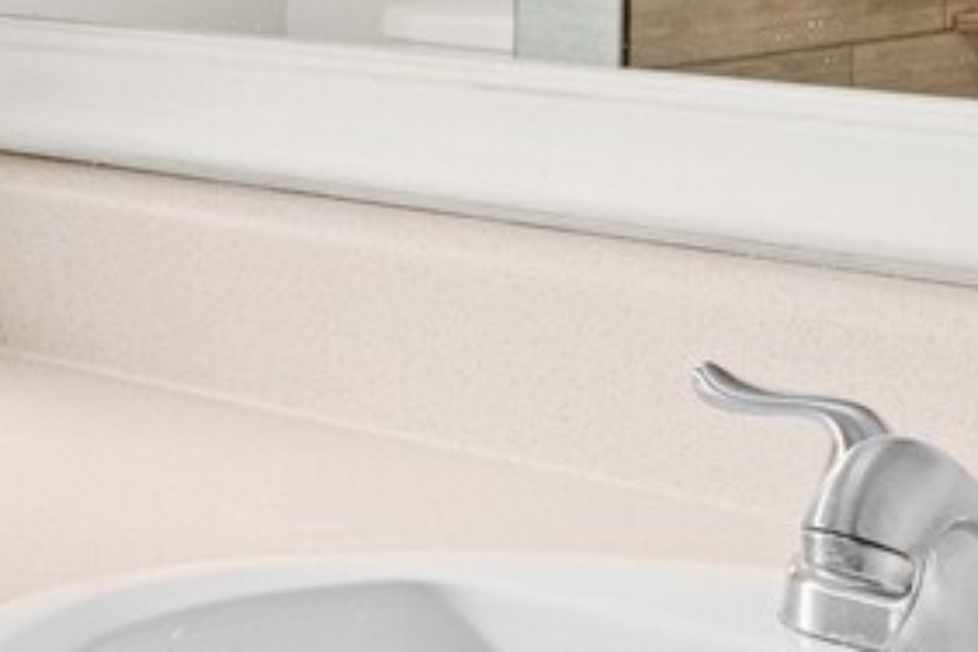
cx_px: -378
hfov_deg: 17.3
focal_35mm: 109
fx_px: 2961
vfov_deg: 12.1
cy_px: -279
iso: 1250
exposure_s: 1/60
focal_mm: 15
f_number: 8
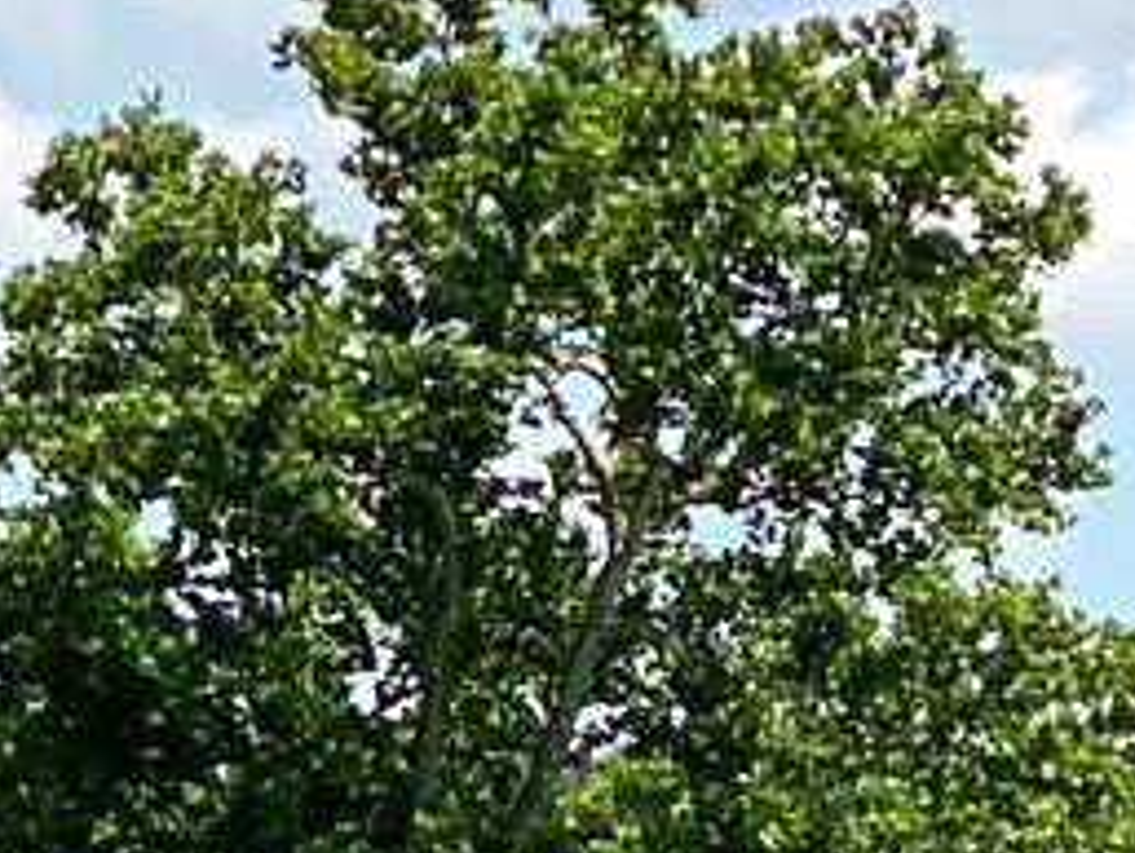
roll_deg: +2.0
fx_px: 13581
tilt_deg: -2.9
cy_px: 2294
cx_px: 548
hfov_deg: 4.8
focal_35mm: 414
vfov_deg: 3.5
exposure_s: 1/1332
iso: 20
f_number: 2
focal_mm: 6
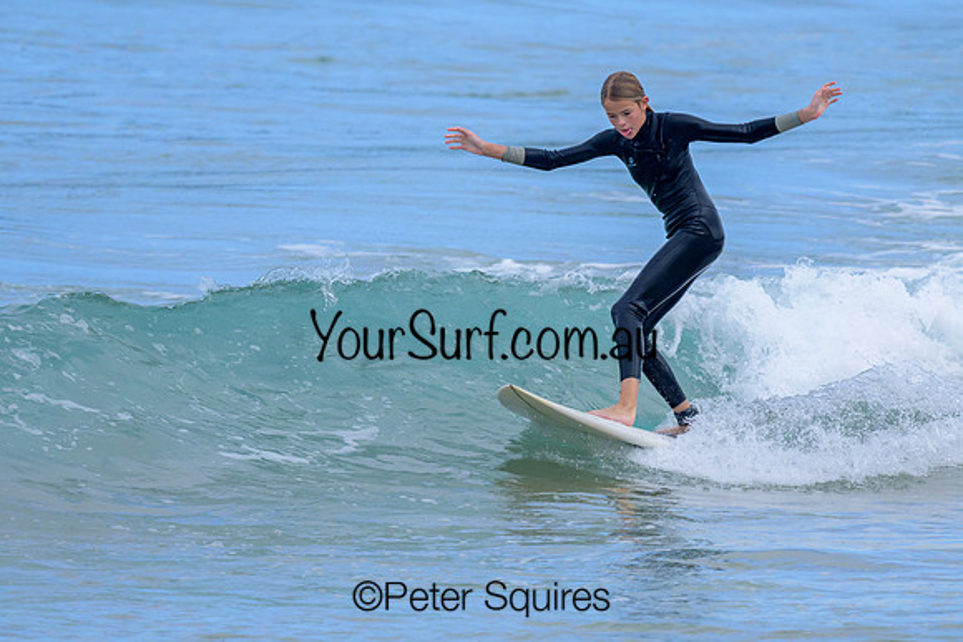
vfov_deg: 1.3
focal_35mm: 1098
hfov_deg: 1.9
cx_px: 518
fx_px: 29390
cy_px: 324
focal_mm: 800
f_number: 6.3
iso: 560
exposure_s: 1/2000
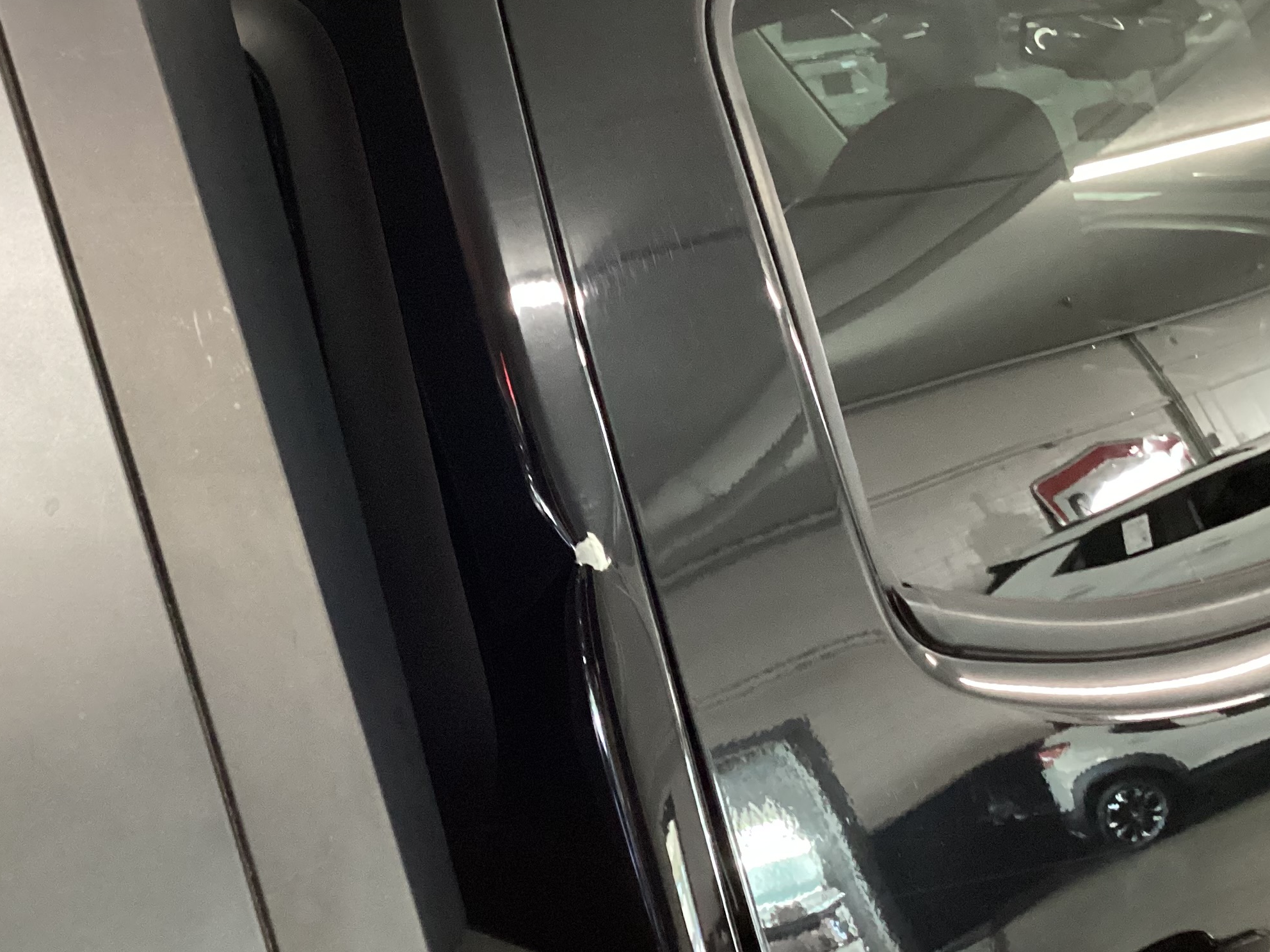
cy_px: 498
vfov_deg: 28.6
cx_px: 504
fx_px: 1871
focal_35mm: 51
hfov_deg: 37.3
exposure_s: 1/33
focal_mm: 3.3
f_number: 2.4
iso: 400
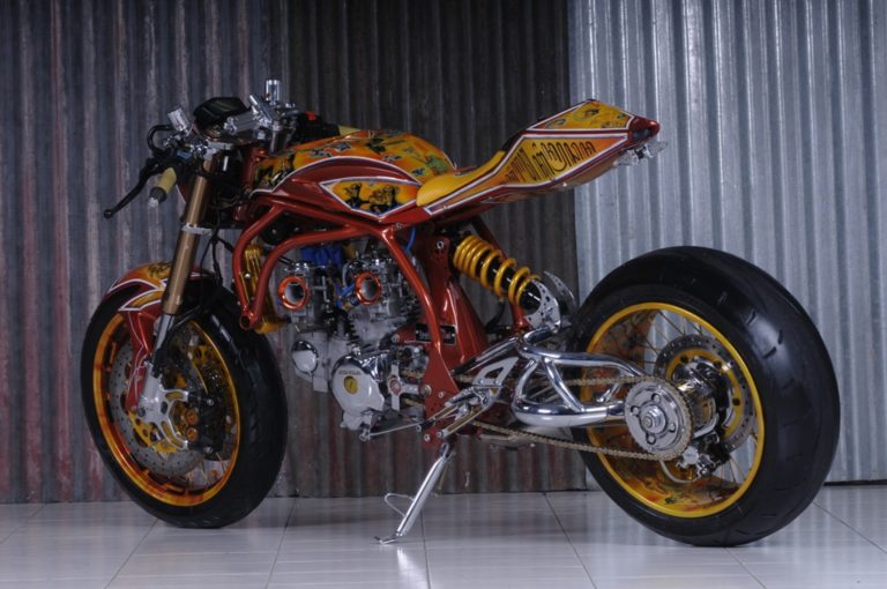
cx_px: 444
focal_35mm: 188
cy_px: 294
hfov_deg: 11.0
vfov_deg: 7.3
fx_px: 4614
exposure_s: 1/250
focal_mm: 125
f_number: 13
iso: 320
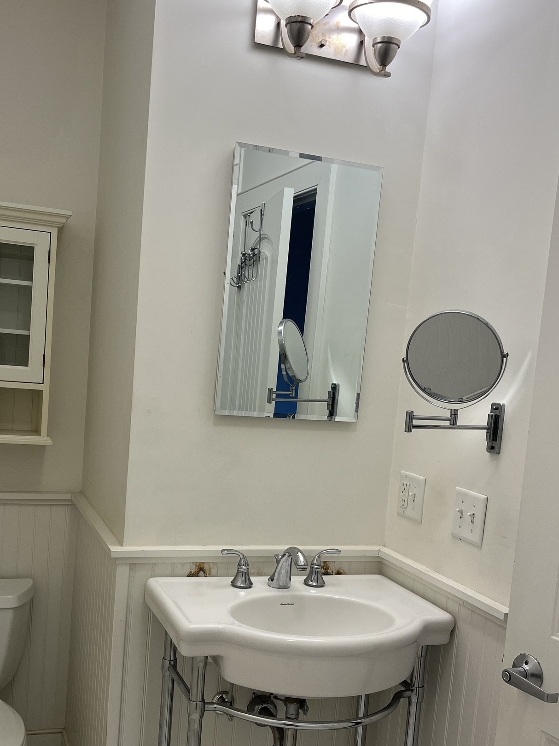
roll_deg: -3.2
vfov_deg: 49.8
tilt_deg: -6.2
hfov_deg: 38.5
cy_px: 450
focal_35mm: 37
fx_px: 797
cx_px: 225
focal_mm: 5.1
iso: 64
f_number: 1.6
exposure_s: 1/120
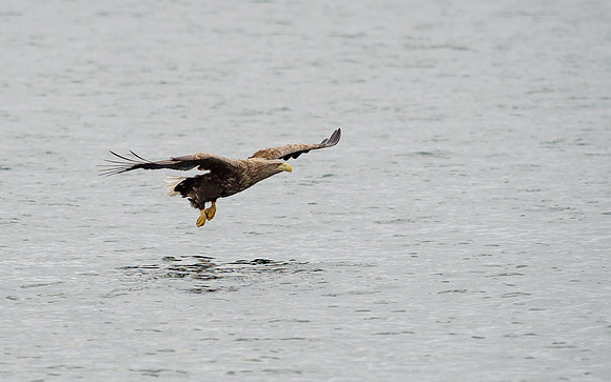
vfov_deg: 2.3
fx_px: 9486
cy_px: 263
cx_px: 164
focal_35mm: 569
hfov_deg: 3.7
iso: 320
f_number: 3.2
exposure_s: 1/2000
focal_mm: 150
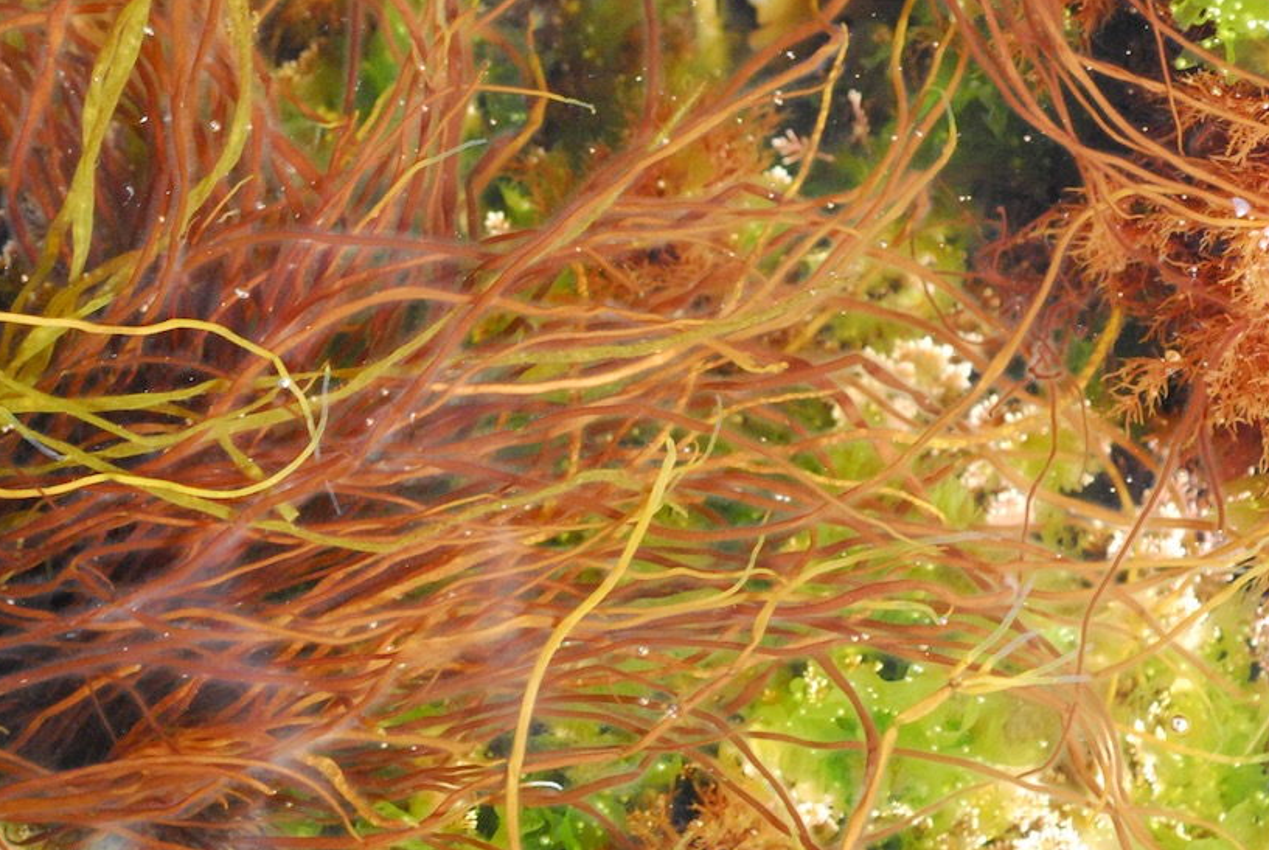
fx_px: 4976
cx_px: 340
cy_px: 413
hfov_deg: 14.5
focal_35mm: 141
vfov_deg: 9.8
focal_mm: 60
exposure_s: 1/40
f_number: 7.1
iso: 1600
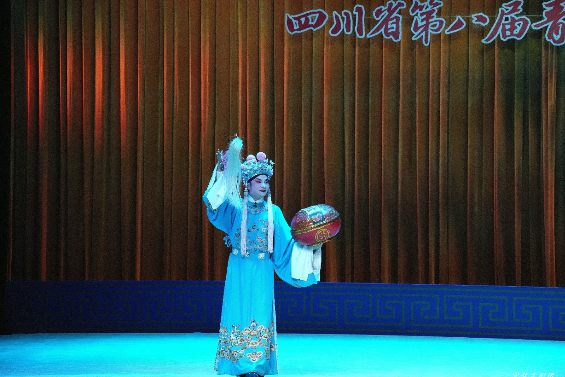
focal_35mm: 126
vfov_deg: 10.9
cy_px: 190
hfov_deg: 16.3
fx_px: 1977
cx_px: 284
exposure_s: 1/1250
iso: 12800
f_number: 8
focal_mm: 123
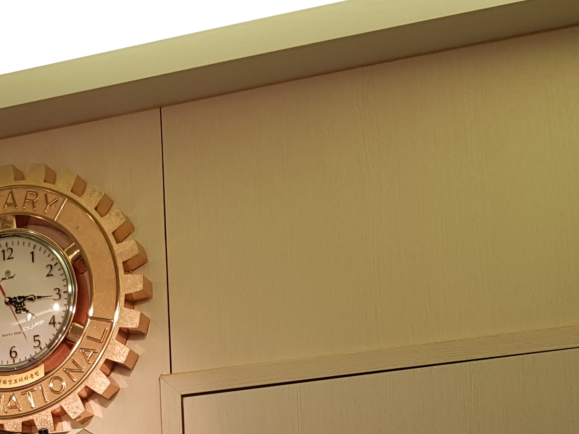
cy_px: 607
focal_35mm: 79
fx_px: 1321
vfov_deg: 17.2
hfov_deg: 23.9
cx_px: 41
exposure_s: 1/60
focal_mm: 4.3
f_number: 1.7
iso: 80
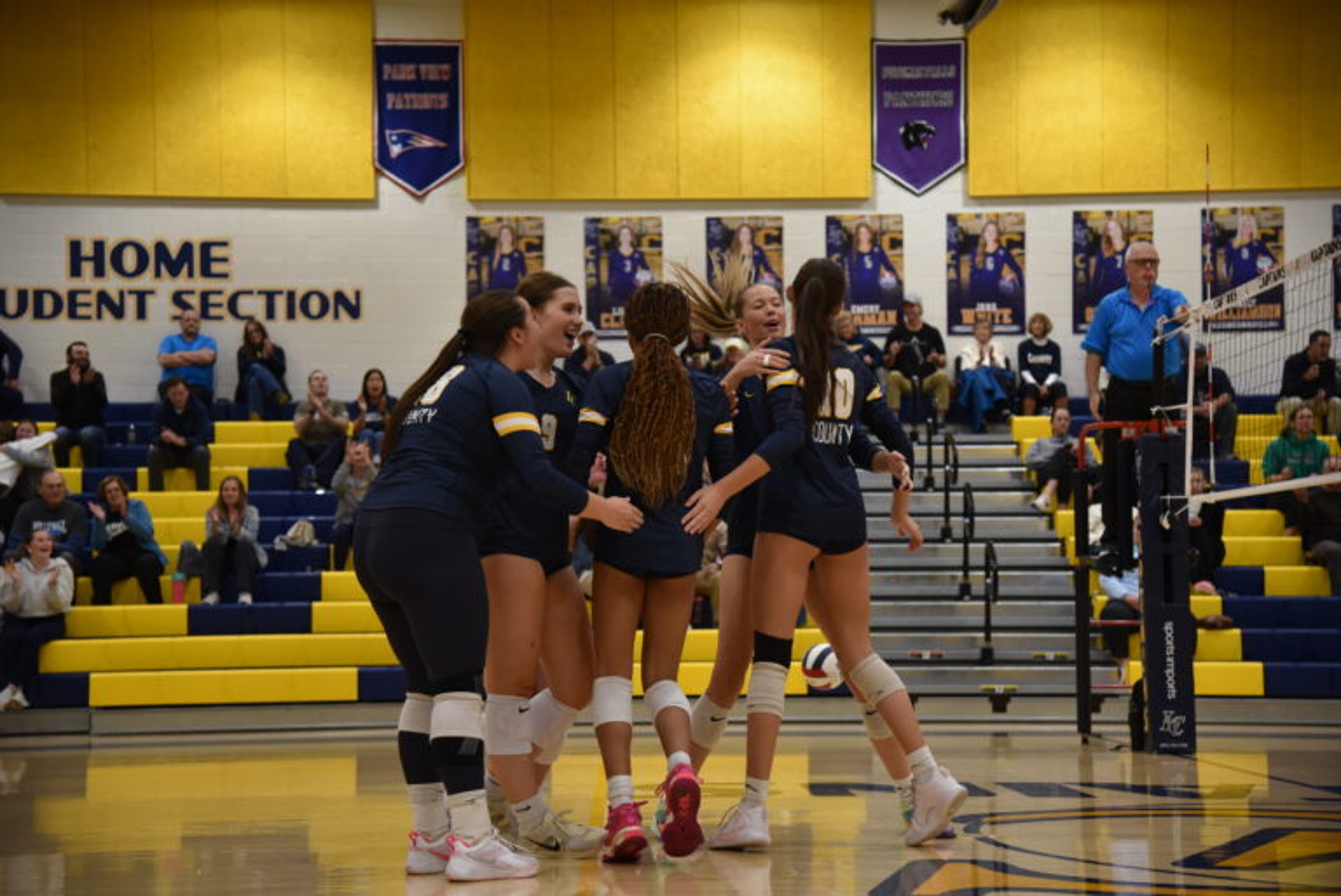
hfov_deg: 30.9
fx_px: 2423
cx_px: 670
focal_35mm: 65
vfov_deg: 20.9
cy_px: 448
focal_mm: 65
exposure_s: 1/500
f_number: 4
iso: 1600
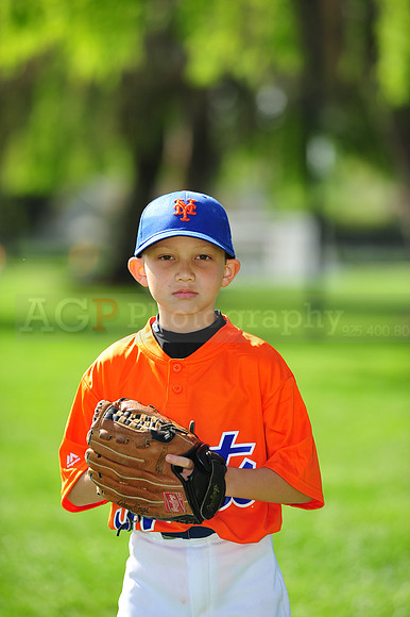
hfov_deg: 6.9
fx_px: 3420
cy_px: 308
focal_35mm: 200
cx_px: 205
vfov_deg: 10.3
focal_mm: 200
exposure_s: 1/640
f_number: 4.5
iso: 200
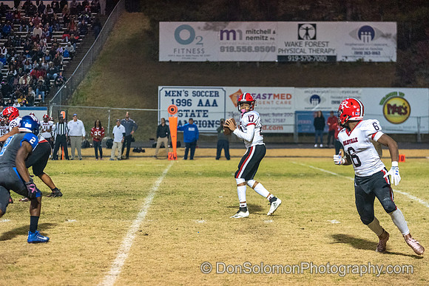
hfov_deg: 19.4
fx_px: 1252
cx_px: 214
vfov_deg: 13.0
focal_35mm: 105
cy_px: 143
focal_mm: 104
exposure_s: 1/800
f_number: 2.8
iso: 8000
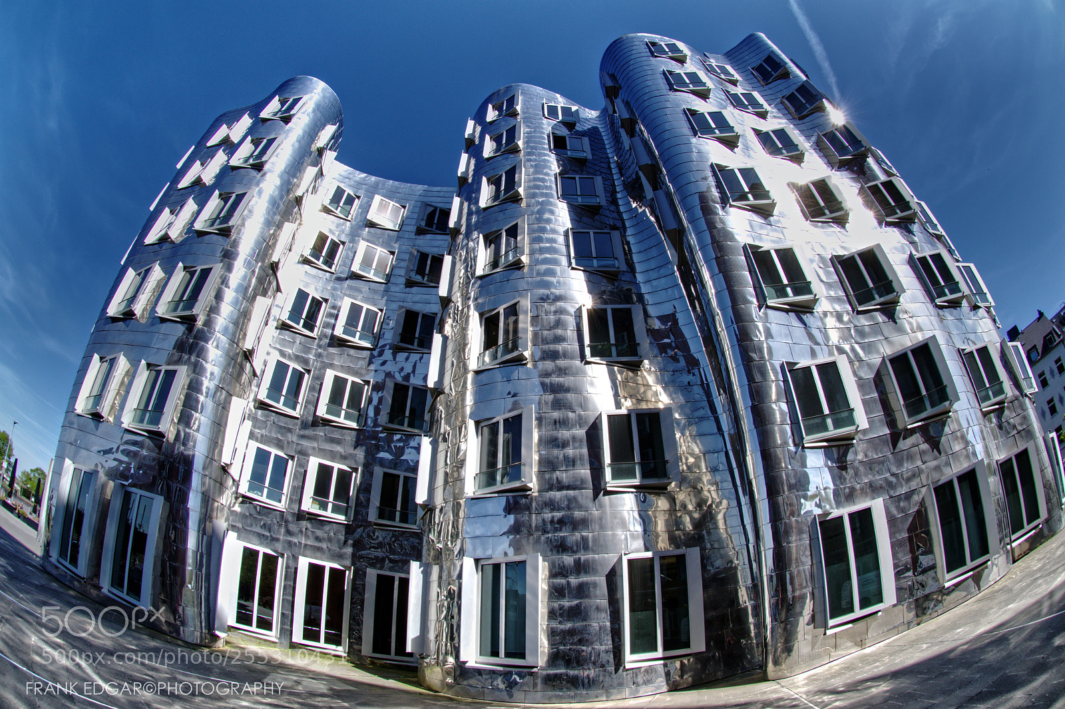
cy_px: 354
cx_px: 532
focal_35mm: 16
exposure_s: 1/400
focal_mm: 10.5
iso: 100
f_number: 10
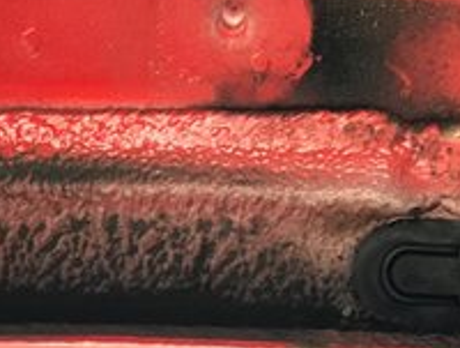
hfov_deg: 30.2
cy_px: 126
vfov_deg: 23.0
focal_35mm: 64
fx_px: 853
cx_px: 230
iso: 400
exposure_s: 1/30
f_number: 2.2
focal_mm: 2.87
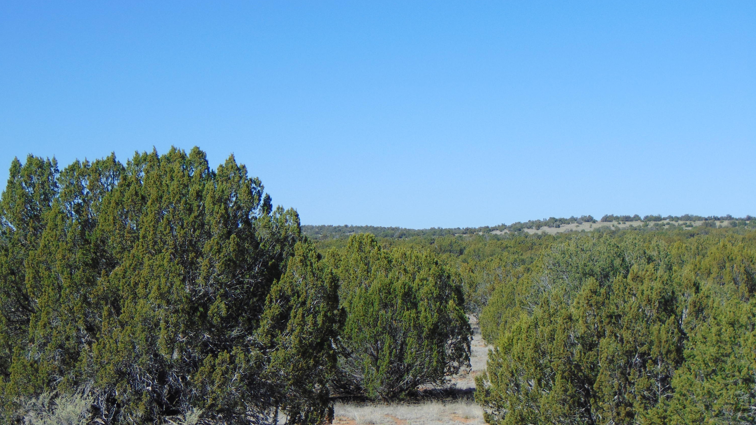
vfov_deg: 10.3
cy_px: 269
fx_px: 2366
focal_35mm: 118
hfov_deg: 18.2
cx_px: 378
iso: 80
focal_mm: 19.4
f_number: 3.9
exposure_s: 1/800
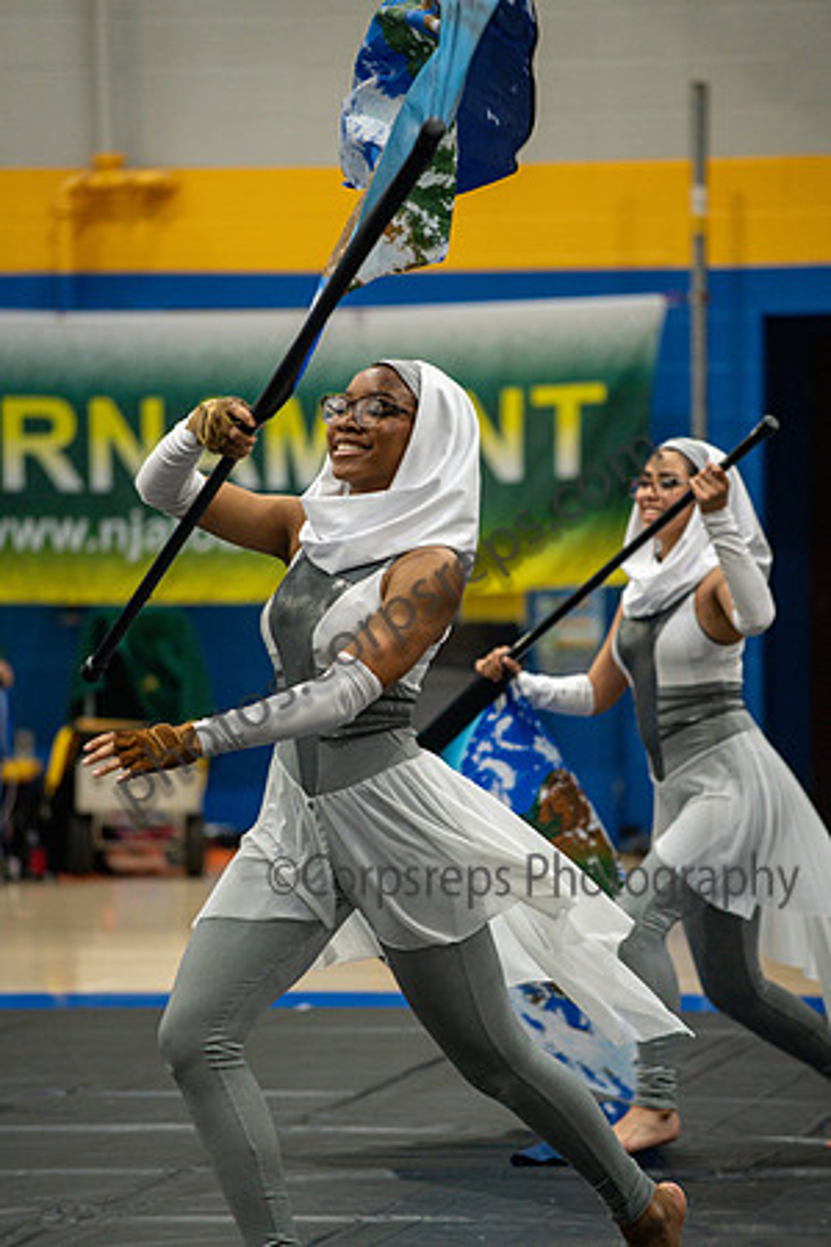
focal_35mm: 200
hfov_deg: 6.9
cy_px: 624
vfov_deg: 10.3
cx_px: 416
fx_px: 6924
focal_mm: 200
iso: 3600
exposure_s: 1/500
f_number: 4
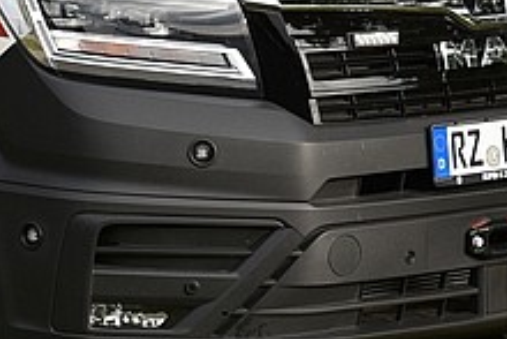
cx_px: -300
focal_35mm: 319
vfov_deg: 4.3
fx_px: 4495
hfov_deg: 6.4
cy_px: -164
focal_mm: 78
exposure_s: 1/250
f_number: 8
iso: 280
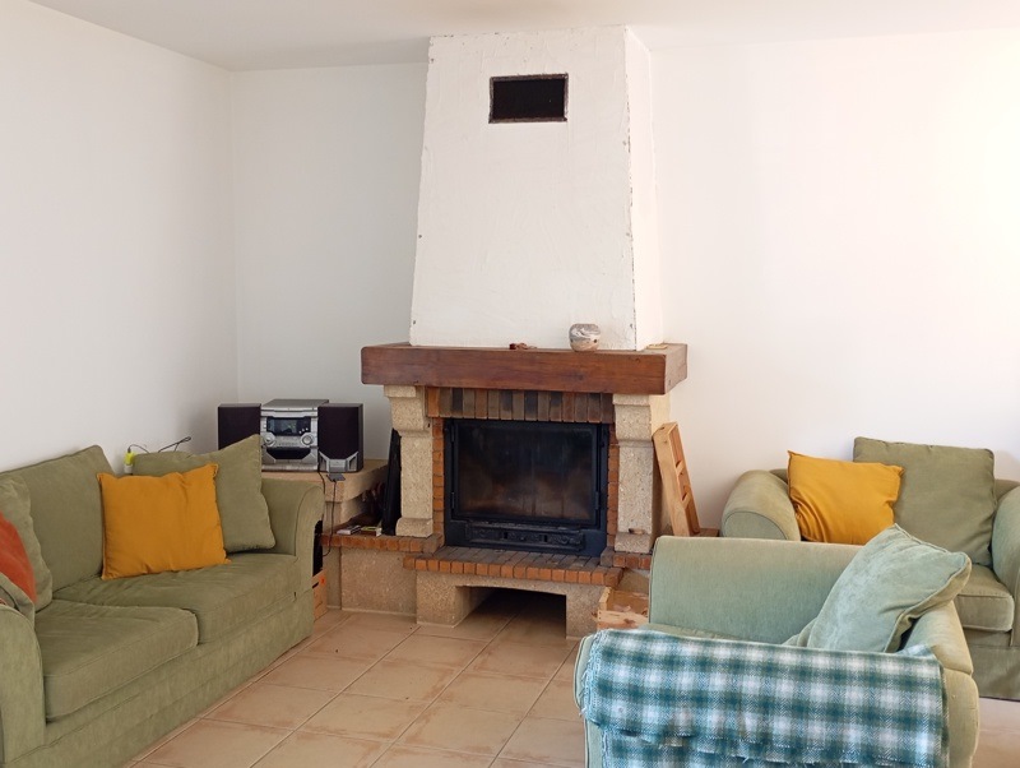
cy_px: 384
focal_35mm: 37
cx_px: 510
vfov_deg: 38.7
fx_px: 1092
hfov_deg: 50.1
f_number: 1.8
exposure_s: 1/20
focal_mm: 4.27
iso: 1087
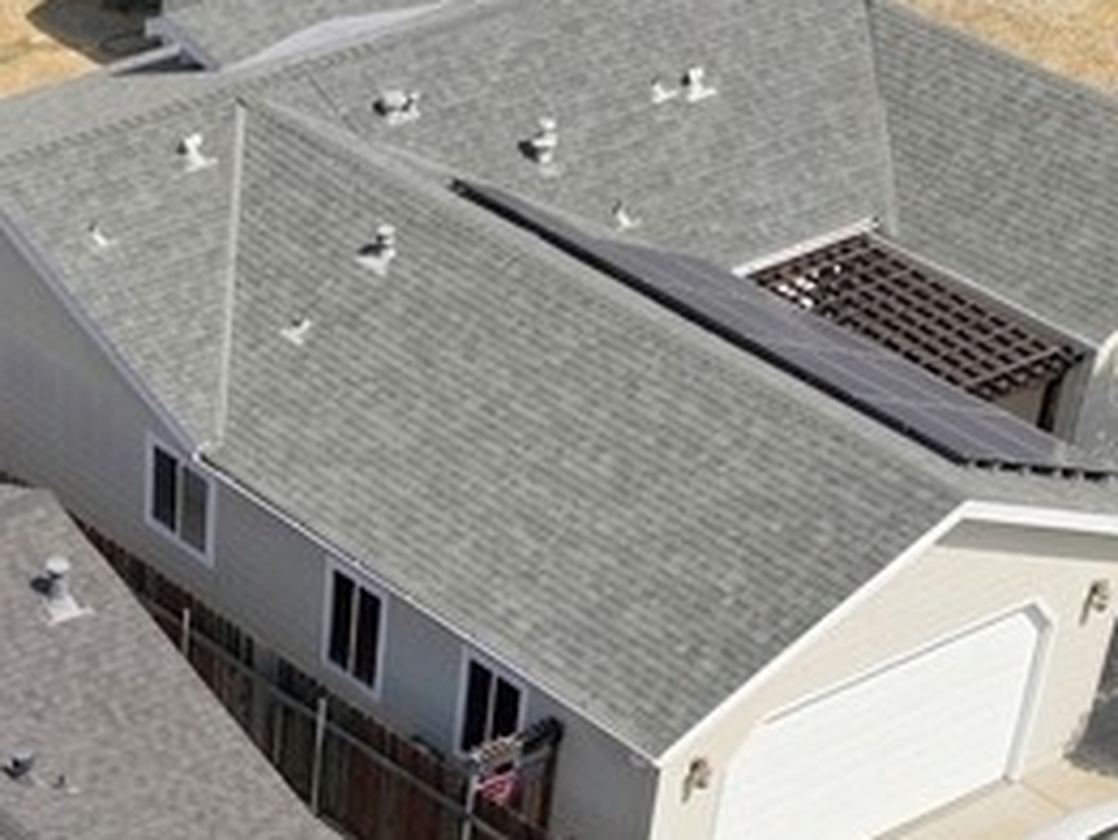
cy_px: 1635
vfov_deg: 13.6
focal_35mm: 94
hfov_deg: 20.2
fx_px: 3037
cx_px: -4
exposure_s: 1/2500
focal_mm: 12.3
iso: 150
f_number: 2.8
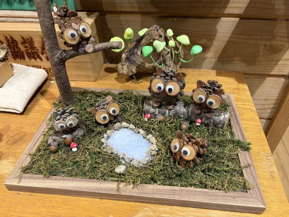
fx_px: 217
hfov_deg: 67.3
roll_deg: +2.1
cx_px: 144
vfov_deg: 53.1
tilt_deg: -40.8
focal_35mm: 26
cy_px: 108
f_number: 1.6
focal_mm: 5.96
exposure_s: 1/60
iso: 125
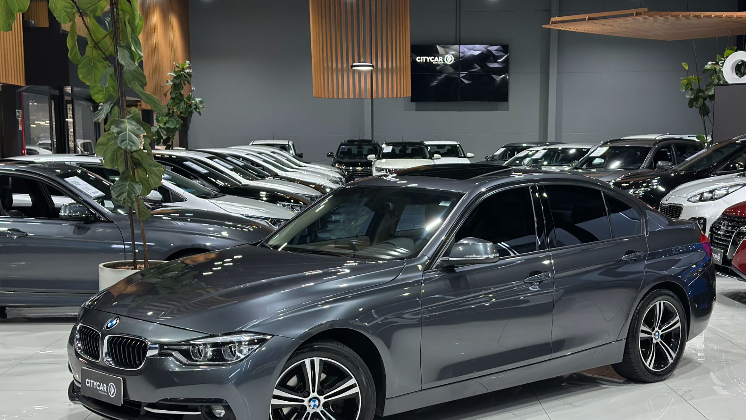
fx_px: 1108
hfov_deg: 37.2
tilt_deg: -8.0
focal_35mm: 56
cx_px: 388
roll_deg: +0.0
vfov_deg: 21.3
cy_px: 293
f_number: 1.78
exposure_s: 1/120
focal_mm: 6.86
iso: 200
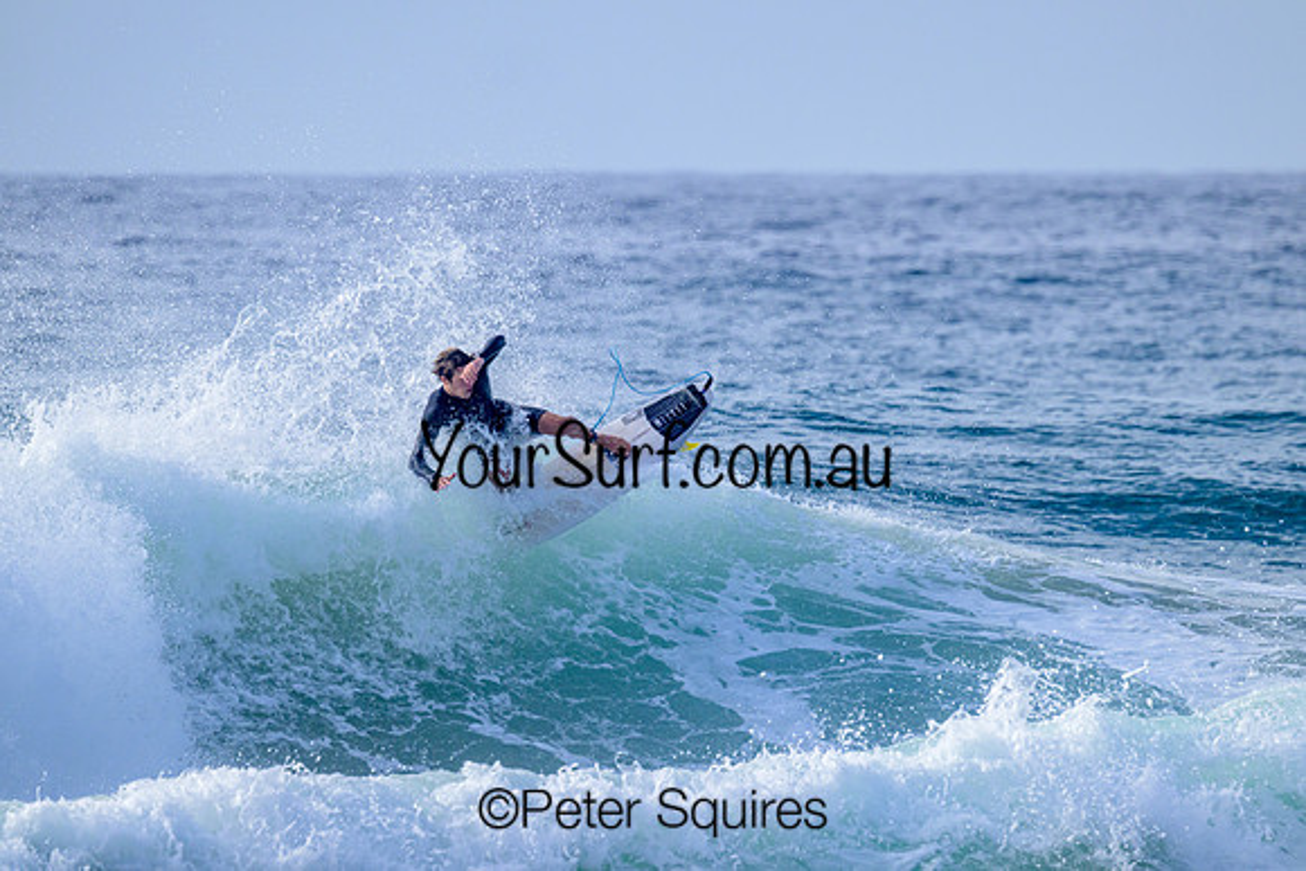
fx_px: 20466
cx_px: 653
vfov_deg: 2.4
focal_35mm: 564
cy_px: 436
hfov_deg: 3.7
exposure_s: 1/2000
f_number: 11
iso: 1000
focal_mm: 550
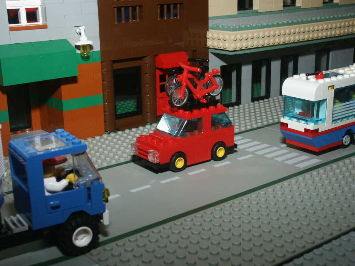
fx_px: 554
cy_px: 133
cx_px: 178
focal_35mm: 54
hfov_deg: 35.5
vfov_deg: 27.0
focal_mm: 14.04
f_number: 8
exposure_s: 1/45
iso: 200
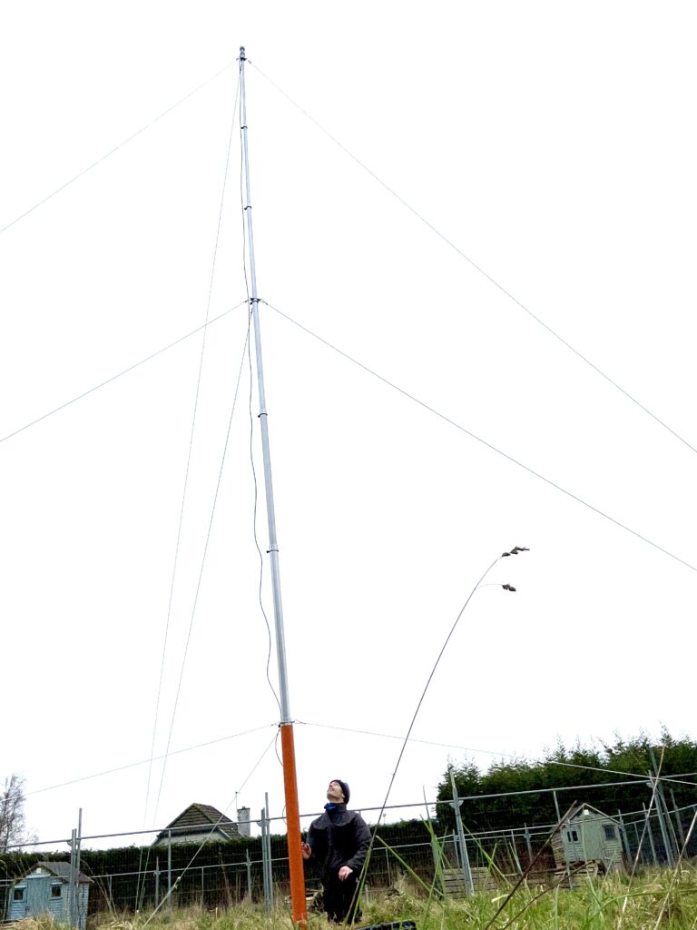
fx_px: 805
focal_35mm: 30
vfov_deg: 60.0
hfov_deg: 46.8
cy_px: 465
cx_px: 348
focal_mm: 2.69
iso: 25
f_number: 1.9
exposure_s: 1/607
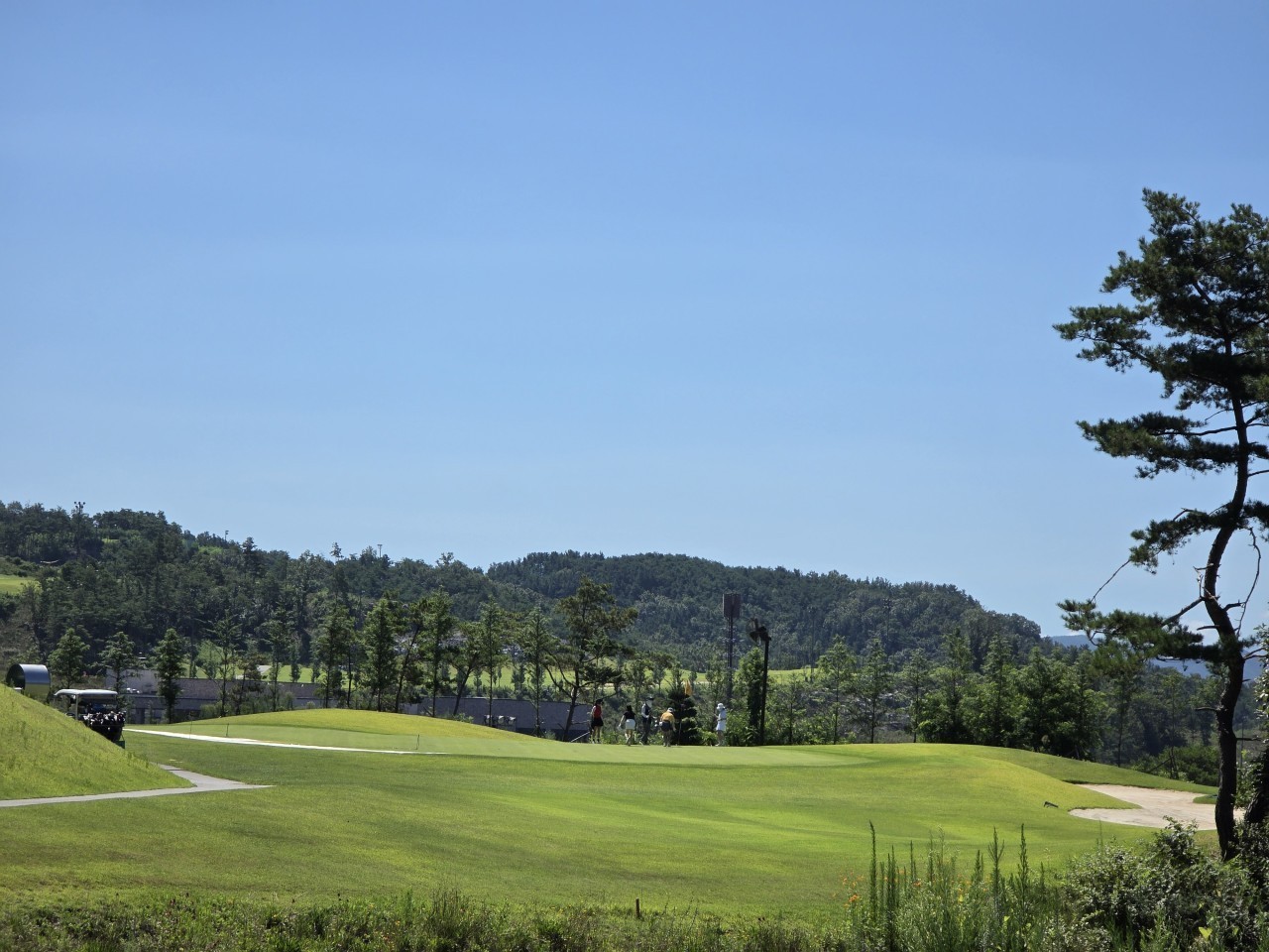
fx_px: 4216
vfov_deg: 12.9
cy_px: 476
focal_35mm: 115
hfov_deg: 17.1
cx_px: 634
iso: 64
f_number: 3.4
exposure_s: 1/2384
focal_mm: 18.6
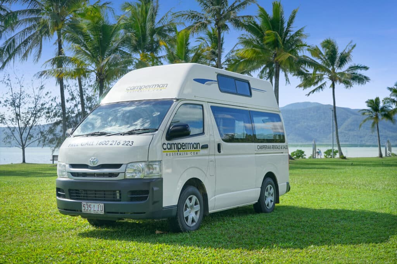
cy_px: 132
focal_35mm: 47
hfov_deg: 41.9
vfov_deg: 28.6
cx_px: 198
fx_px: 518
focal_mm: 47
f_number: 4.5
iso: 320
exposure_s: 1/400
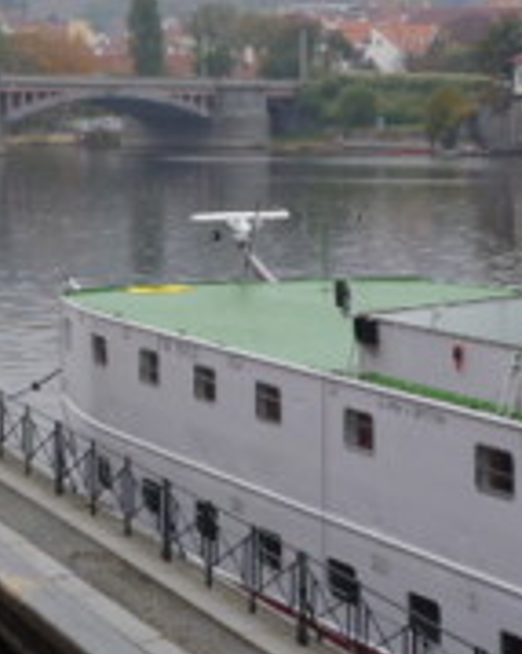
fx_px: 2513
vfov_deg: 14.8
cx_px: -150
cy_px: 179
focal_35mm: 130
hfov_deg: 11.6
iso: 80
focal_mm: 9.5
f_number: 4.2
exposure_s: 1/50
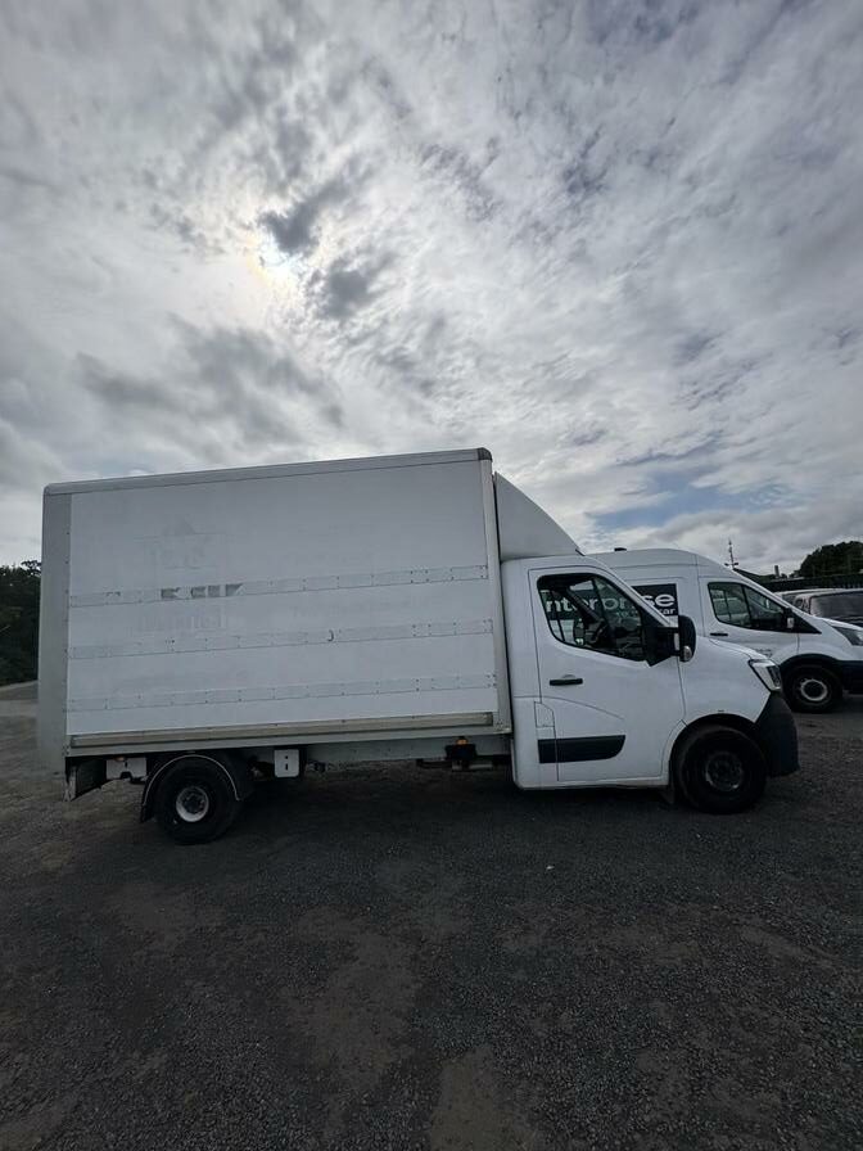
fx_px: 465
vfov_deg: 102.1
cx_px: 432
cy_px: 576
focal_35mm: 14
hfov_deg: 85.7
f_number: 2.2
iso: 50
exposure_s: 1/6135
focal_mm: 2.22
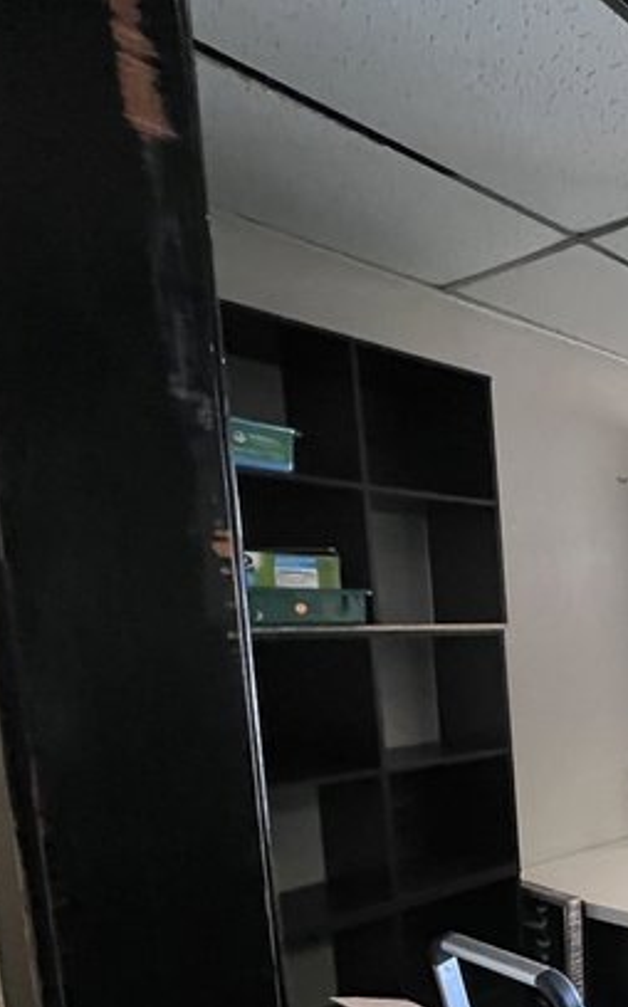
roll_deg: +0.5
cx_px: 893
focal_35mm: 26
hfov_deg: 31.0
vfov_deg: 67.5
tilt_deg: -5.9
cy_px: 708
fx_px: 713
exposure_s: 1/40
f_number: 1.8
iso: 1250
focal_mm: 1.57
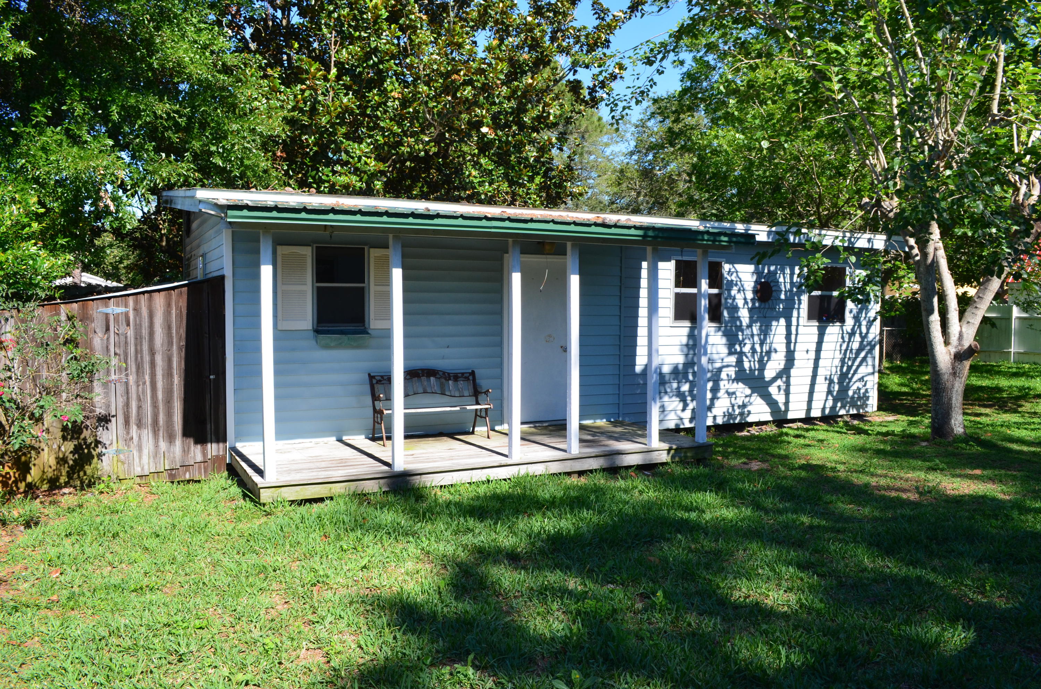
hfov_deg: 67.5
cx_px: 520
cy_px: 344
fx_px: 779
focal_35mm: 27
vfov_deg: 47.7
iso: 360
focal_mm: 18
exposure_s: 1/250
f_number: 10
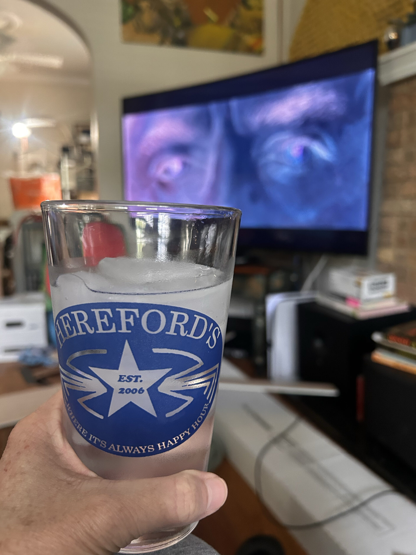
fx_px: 417
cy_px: 278
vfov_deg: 67.3
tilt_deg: -10.4
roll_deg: +1.1
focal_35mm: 26
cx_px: 208
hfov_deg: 53.1
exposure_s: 1/40
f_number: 1.5
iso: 400
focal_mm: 5.7
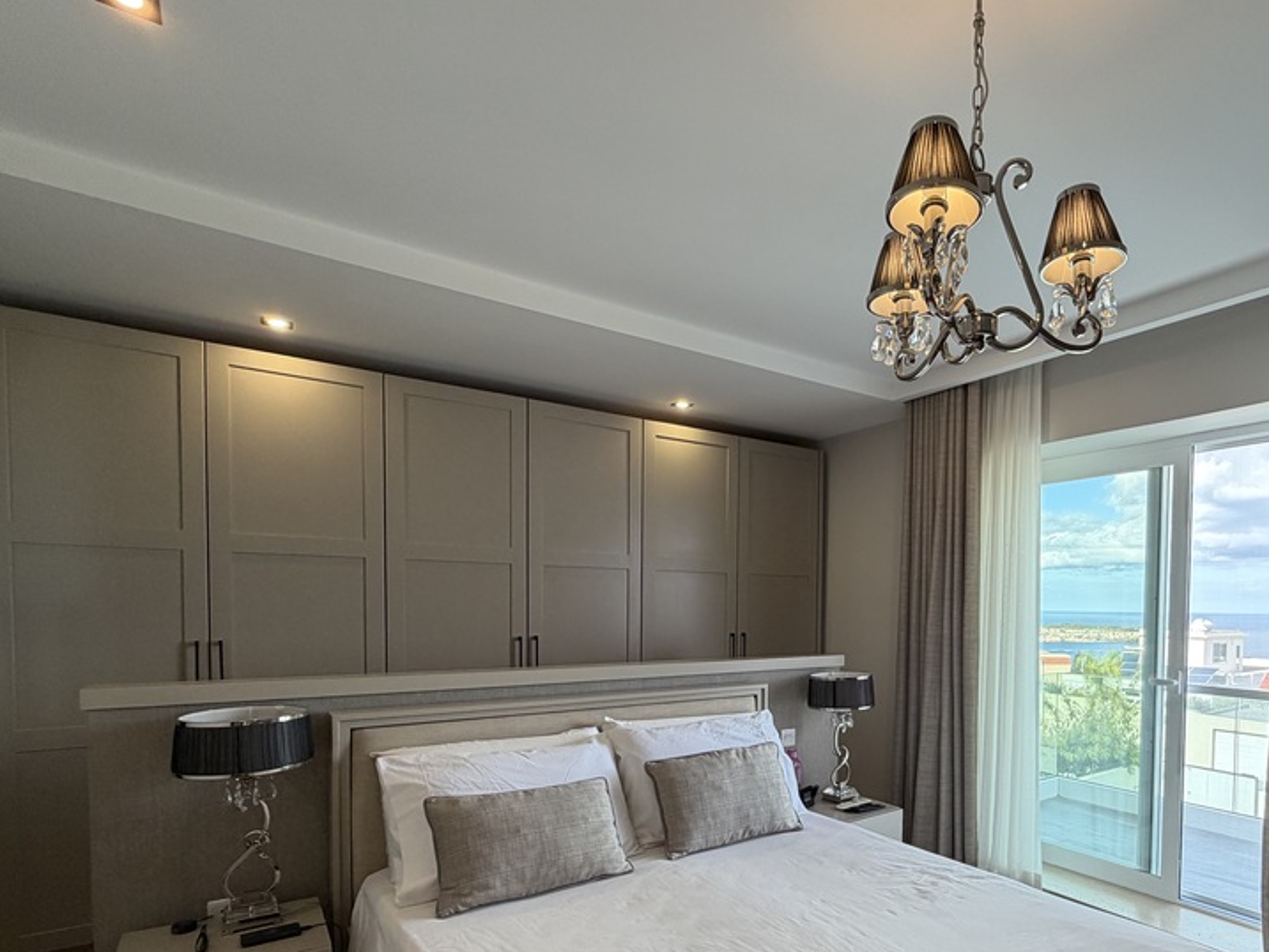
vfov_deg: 64.3
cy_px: 632
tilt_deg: -2.0
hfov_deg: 79.5
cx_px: 827
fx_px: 733
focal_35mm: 20
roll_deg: -1.1
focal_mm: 2.22
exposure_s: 1/100
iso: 100
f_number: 2.2
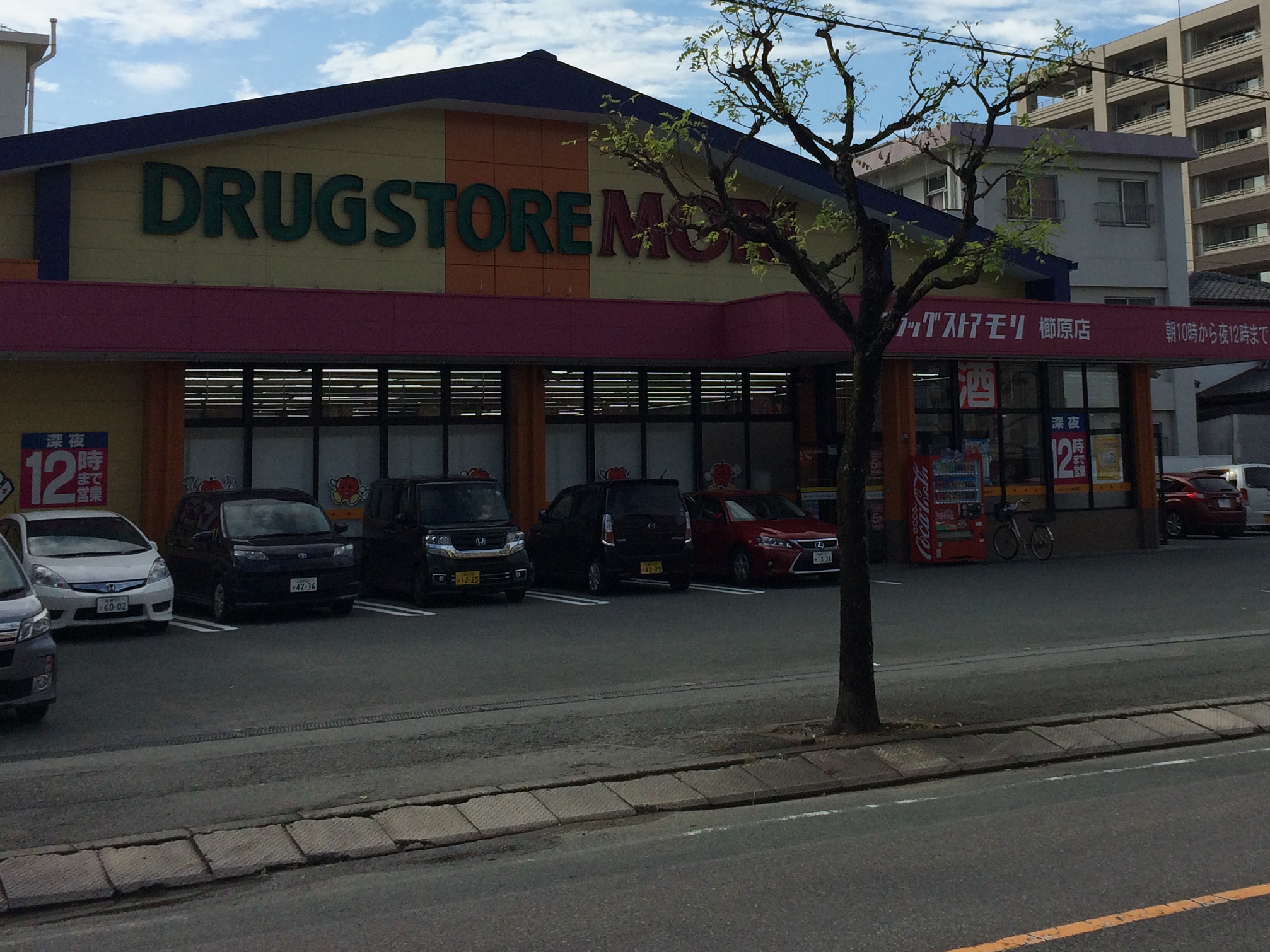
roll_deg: +0.7
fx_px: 1724
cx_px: 802
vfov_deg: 30.4
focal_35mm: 47
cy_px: 250
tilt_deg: +5.8
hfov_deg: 40.1
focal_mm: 4.15
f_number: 2.2
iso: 32
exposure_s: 1/3731
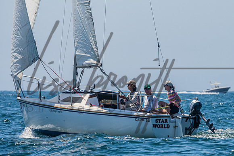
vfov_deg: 3.1
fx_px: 2857
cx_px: 133
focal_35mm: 439
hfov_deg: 4.7
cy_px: 70
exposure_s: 1/1000
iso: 400
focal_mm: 350
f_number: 10
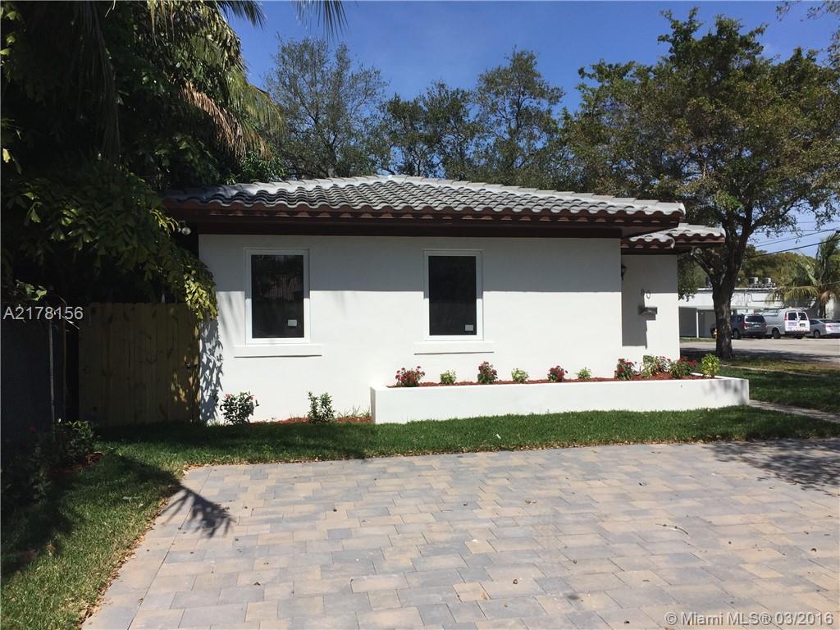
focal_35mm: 29
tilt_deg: +0.2
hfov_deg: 61.7
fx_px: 704
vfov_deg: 48.2
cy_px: 315
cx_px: 420
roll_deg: +1.1
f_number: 2.2
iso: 32
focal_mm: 4.15
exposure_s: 1/3968
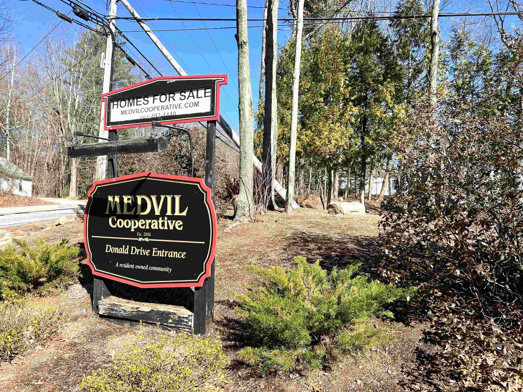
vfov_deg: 53.1
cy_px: 196
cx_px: 262
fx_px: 393
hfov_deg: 67.3
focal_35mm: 26
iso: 50
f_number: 1.5
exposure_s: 1/2045
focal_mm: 5.7
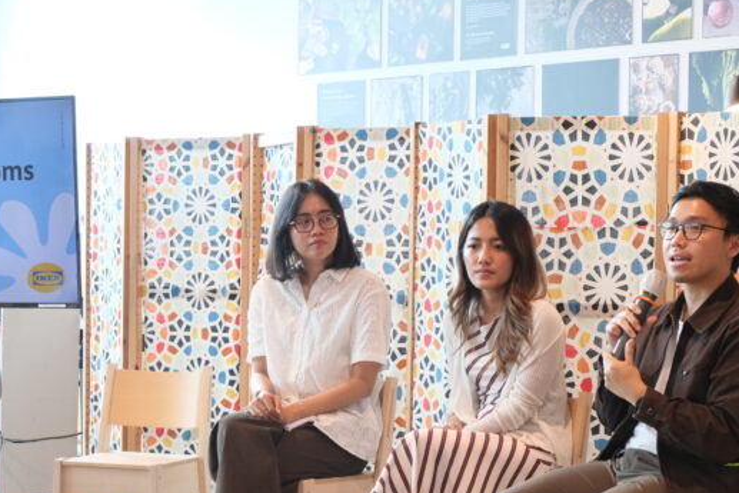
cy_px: 317
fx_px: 1807
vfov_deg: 15.5
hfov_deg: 23.1
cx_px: 279
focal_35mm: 88
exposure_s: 1/20
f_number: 5.6
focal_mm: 43.2
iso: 1600
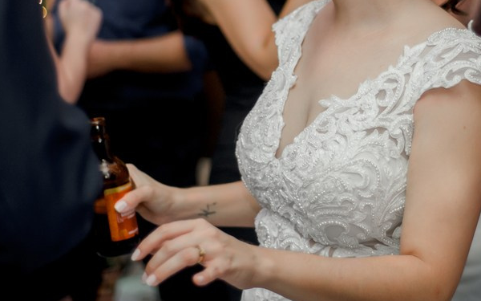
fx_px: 1337
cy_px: 75
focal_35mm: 102
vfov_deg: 12.8
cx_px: 322
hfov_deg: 20.3
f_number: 1.8
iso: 1600
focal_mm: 50
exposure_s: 1/160
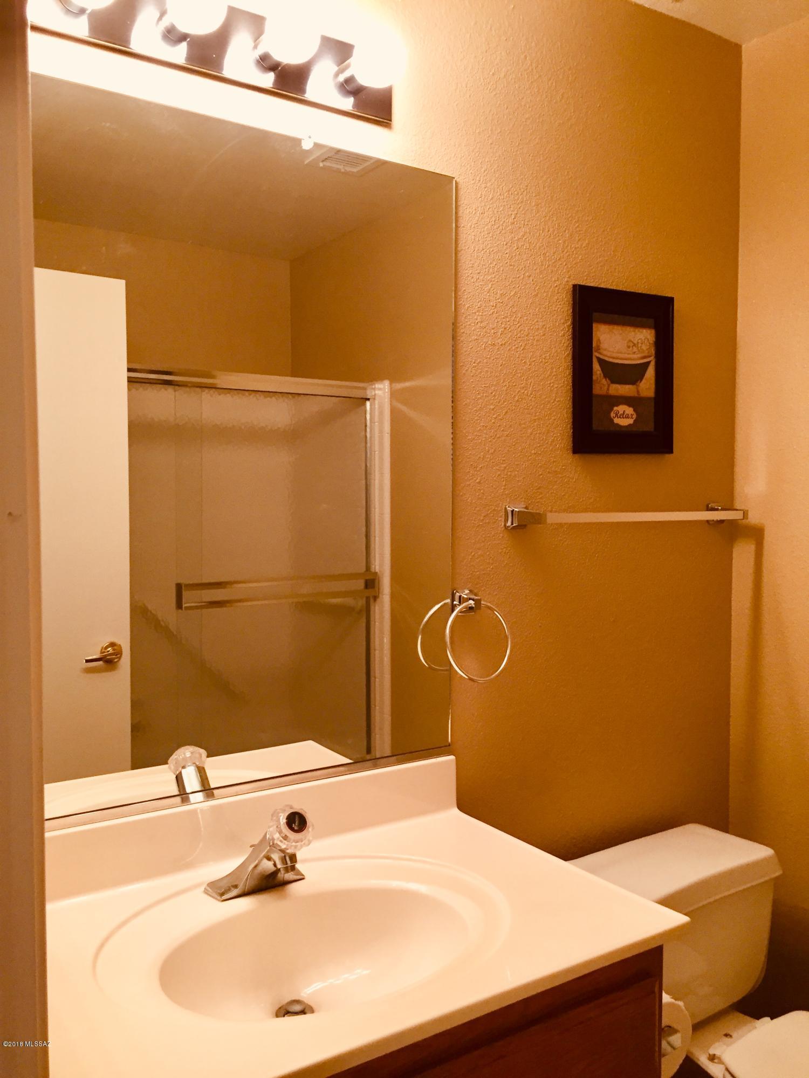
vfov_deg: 61.7
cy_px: 539
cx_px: 404
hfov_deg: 48.2
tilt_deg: -2.2
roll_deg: +0.5
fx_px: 904
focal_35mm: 29
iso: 125
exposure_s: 1/30
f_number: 2.2
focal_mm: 4.15
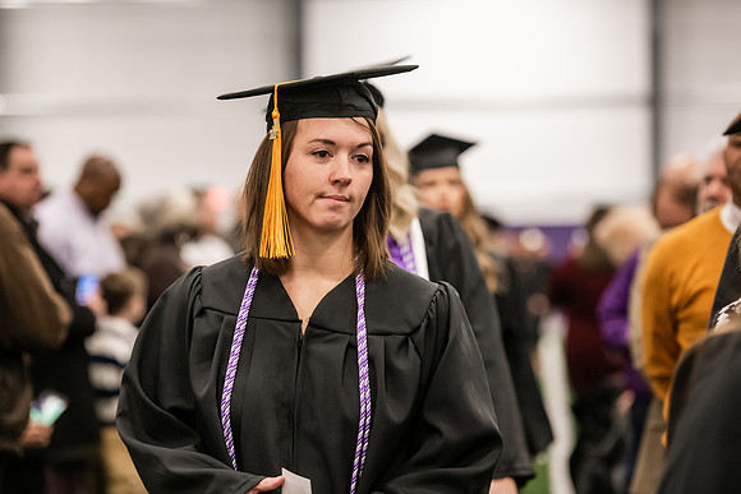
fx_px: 2573
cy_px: 247
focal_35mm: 125
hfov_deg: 16.4
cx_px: 370
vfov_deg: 11.0
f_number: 3.2
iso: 2000
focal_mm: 125
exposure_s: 1/200
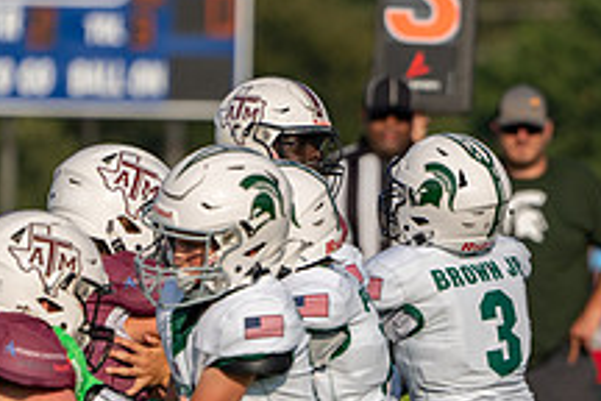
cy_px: 500
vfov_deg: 1.5
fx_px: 14807
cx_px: 568
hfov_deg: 2.3
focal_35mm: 887
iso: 200
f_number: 5.6
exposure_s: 1/1600
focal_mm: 330
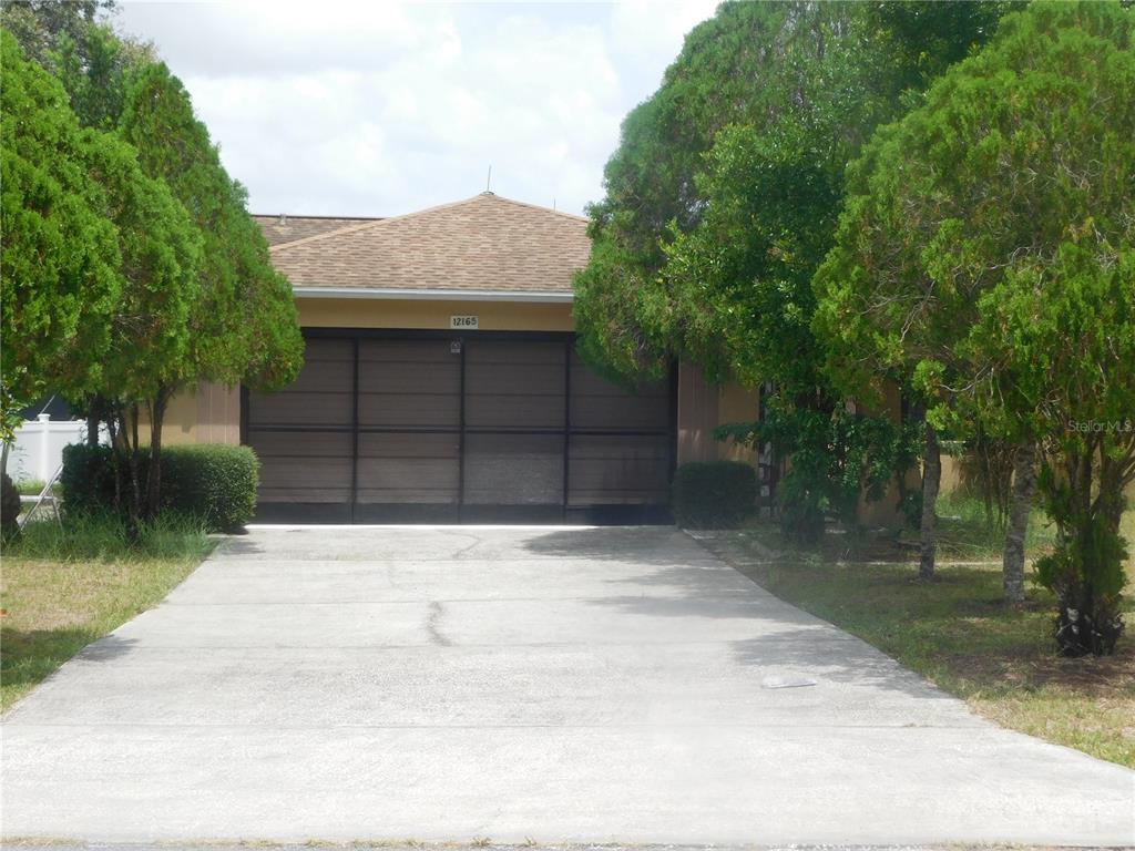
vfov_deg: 24.8
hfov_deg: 32.7
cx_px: 568
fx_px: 1935
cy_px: 426
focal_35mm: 59
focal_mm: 10.4
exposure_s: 1/800
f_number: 4
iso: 125
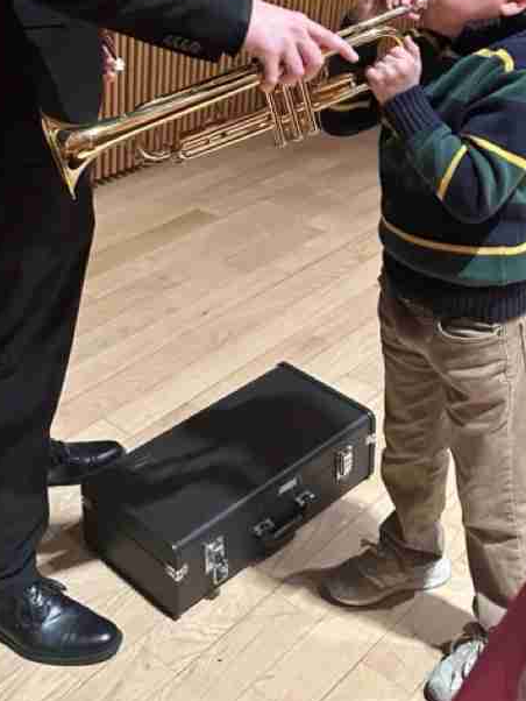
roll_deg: -1.7
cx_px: 265
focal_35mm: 51
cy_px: 168
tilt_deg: -18.7
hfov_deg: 28.6
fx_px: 1033
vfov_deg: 36.5
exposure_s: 1/60
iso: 640
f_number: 1.78
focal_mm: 6.86
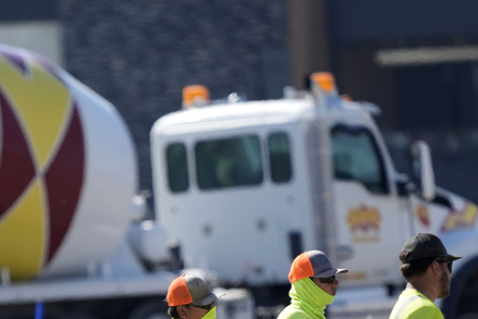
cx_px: 47
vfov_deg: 1.0
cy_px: 341
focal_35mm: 1372
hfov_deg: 1.5
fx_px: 18222
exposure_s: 1/1250
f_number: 6.3
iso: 400
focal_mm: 588
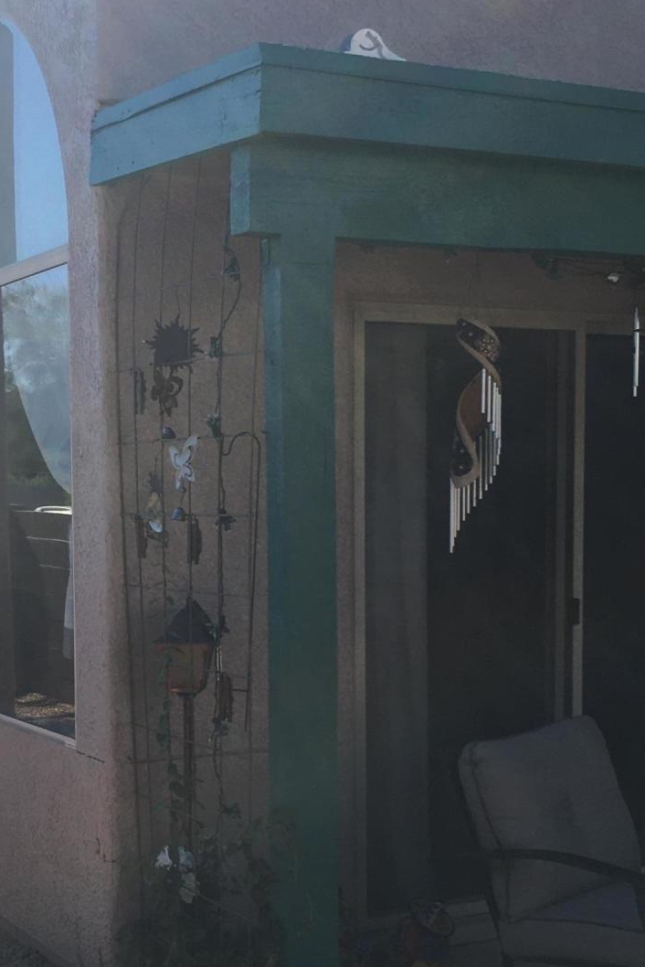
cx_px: 220
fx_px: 1531
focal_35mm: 57
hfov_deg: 23.7
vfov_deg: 34.8
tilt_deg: -4.5
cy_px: 618
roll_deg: +1.0
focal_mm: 4.15
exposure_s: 1/1026
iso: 25
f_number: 2.2
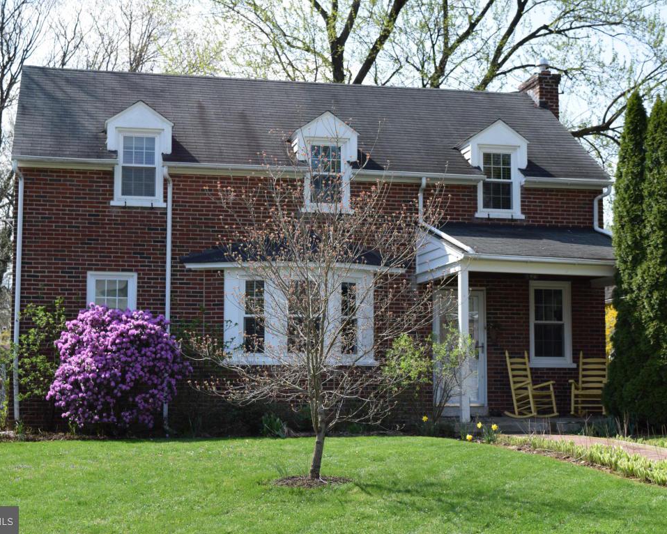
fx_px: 1204
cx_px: 333
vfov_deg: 25.0
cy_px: 267
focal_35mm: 61
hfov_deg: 31.0
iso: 200
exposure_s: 1/250
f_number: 8
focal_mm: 36
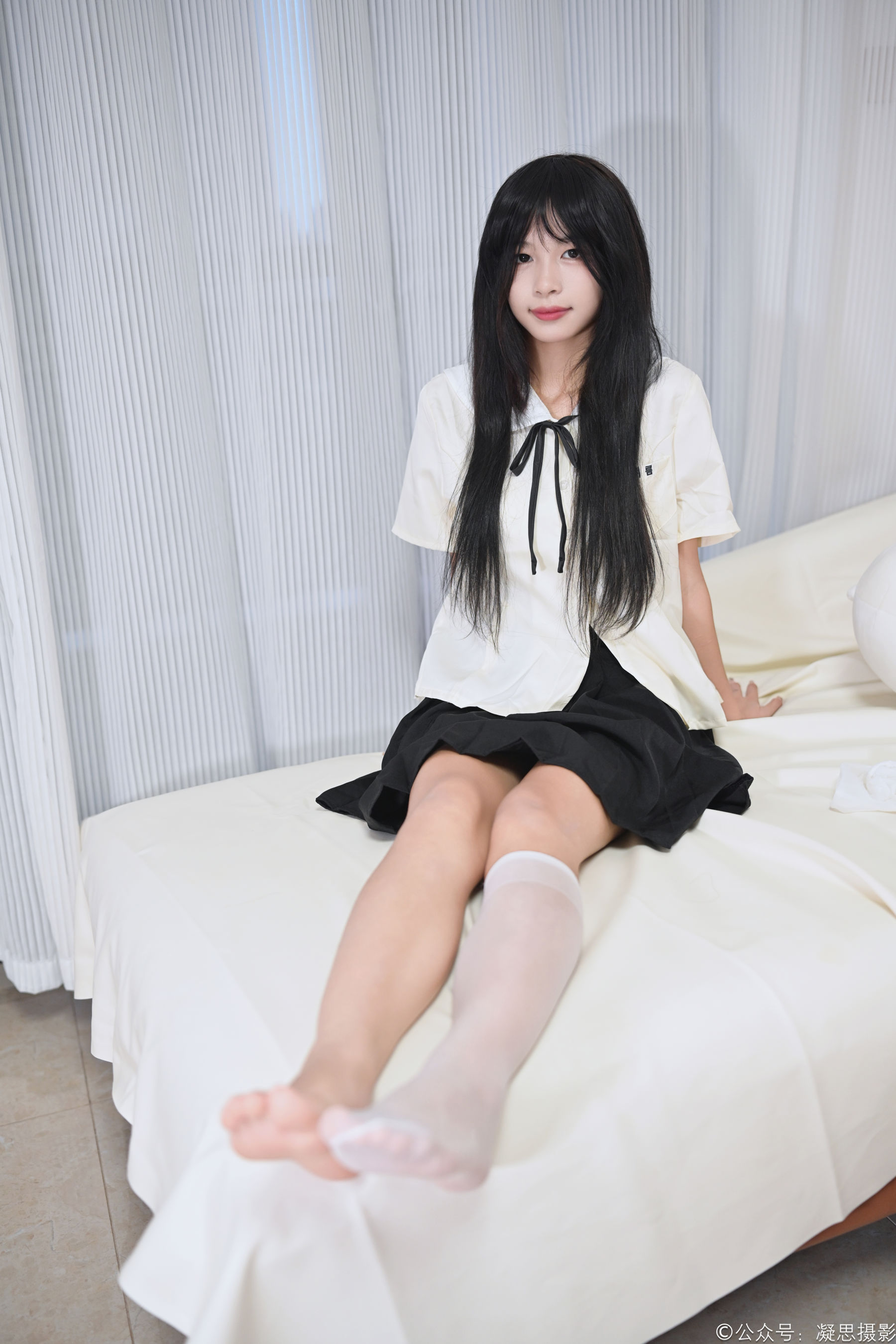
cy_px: 672
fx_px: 1307
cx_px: 448
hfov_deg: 37.9
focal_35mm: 35
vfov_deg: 54.4
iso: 1250
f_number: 2.2
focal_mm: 35
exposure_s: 1/100
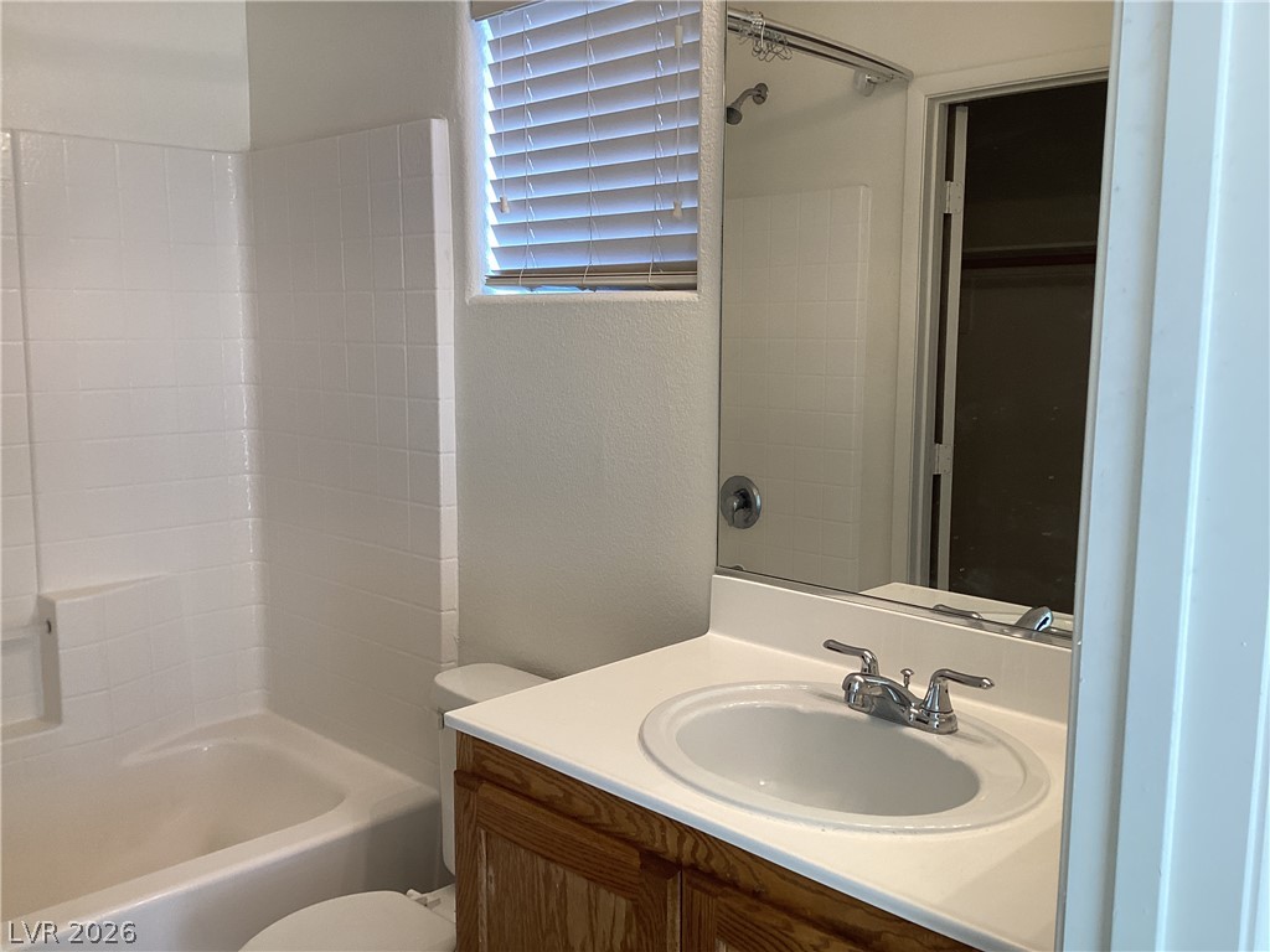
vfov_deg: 45.4
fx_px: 1137
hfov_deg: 58.4
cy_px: 476
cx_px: 635
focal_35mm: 31
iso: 64
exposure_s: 1/50
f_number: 2.4
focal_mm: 3.3
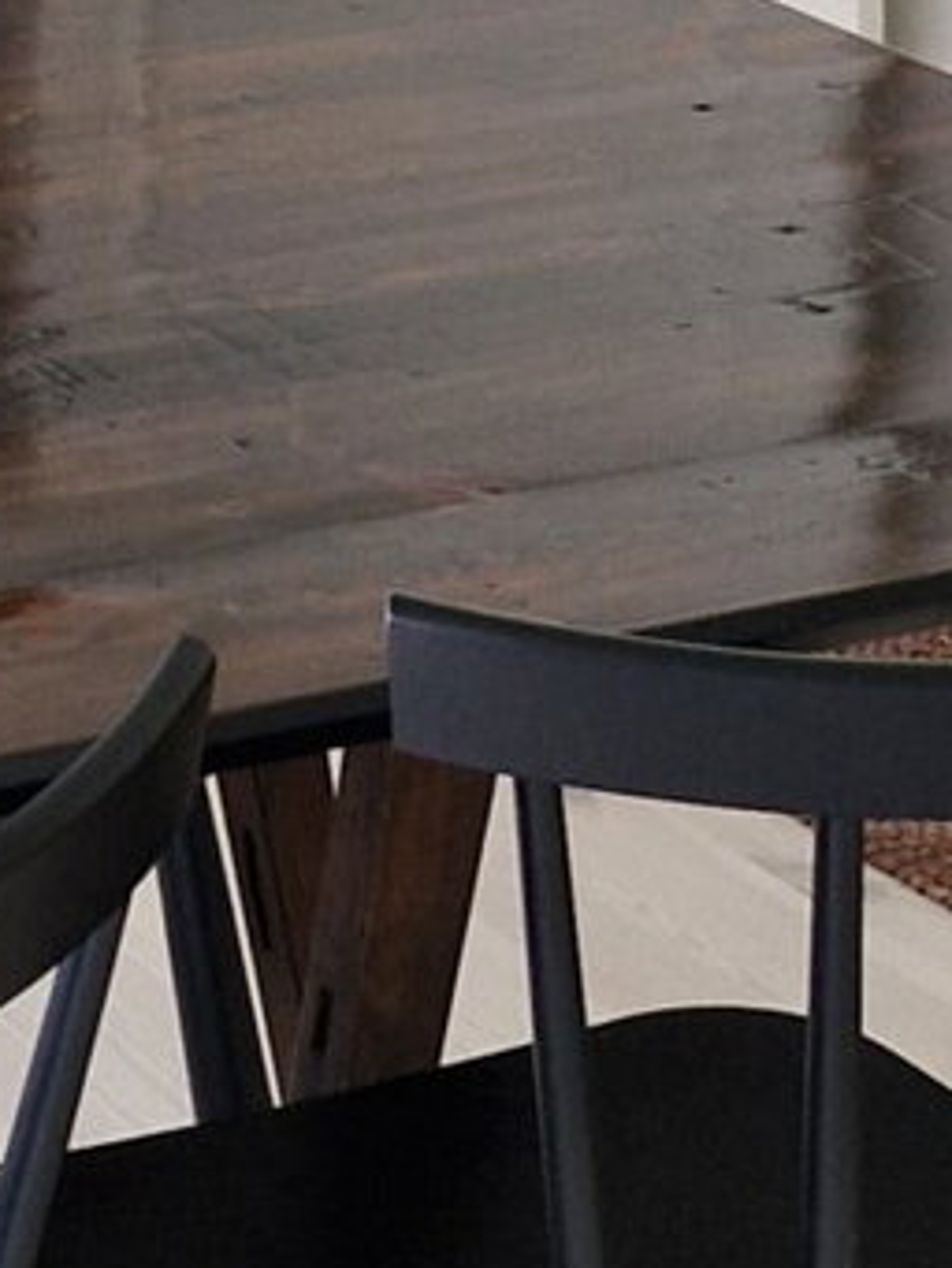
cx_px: -647
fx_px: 5277
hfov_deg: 9.9
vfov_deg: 12.2
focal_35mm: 144
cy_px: -1225
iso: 200
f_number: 1.8
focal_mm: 5.54
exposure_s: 1/100
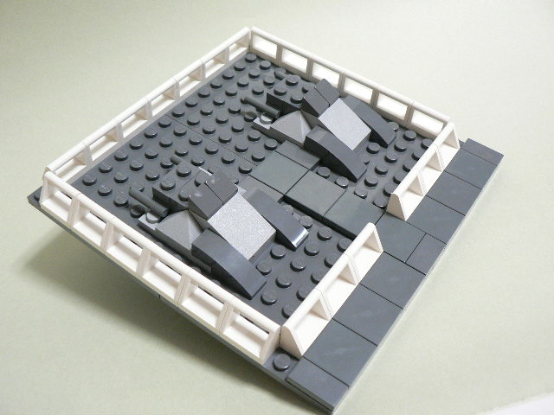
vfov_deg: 39.7
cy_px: 208
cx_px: 277
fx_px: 576
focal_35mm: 36
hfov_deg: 51.4
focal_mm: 6
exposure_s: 1/15
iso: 200
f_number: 2.8
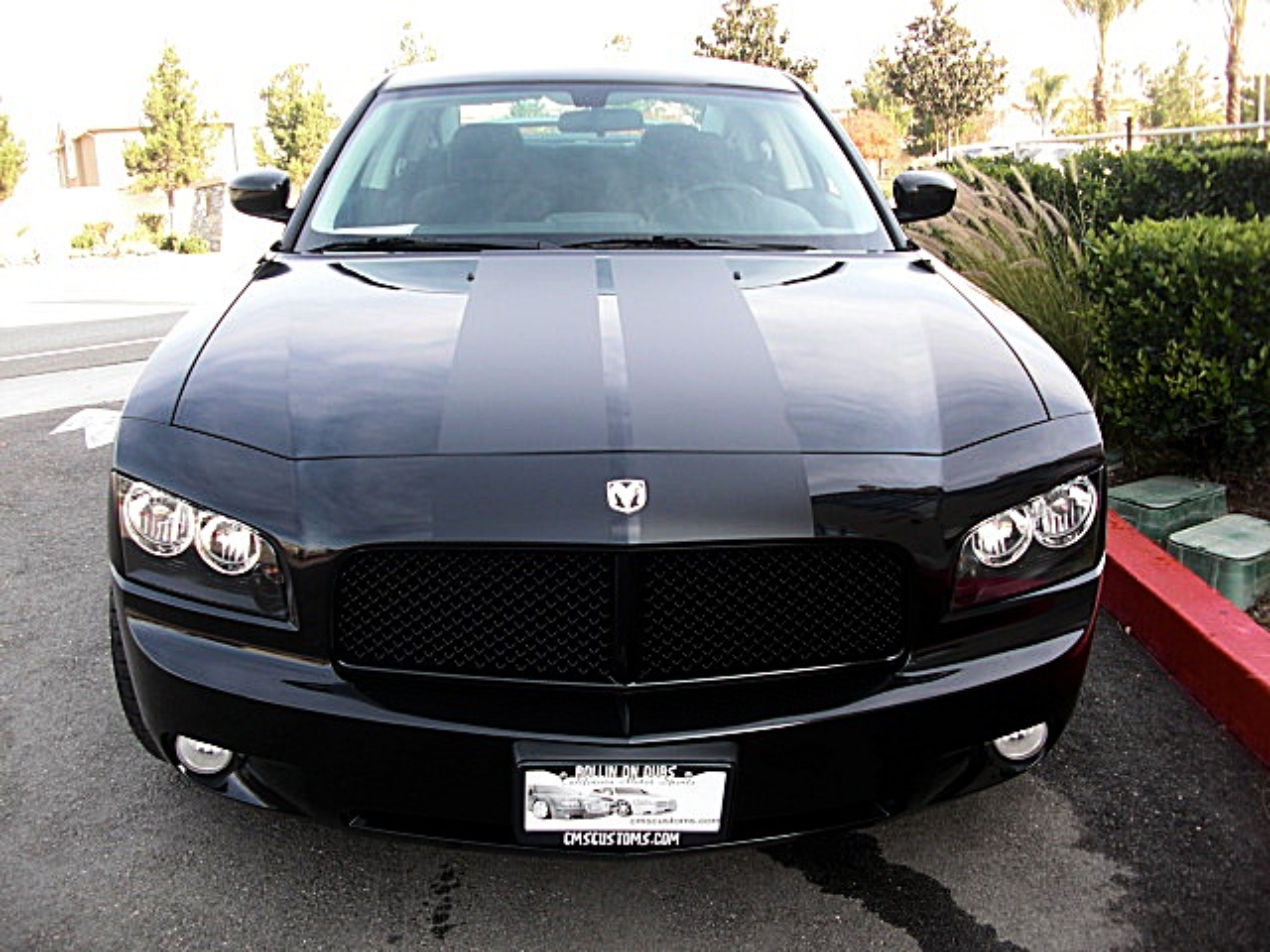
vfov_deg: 39.7
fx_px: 1321
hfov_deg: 51.4
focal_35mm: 36
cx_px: 635
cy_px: 476
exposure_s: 1/125
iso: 50
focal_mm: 6.3
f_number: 2.8
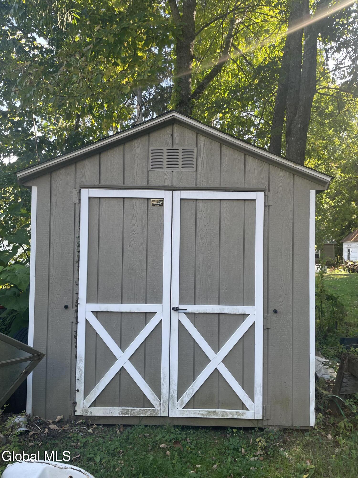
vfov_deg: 67.3
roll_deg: -1.2
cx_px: 179
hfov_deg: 53.1
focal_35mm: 26
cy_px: 239
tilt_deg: +1.3
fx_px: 359
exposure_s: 1/161
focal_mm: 4.2
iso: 32
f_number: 1.6
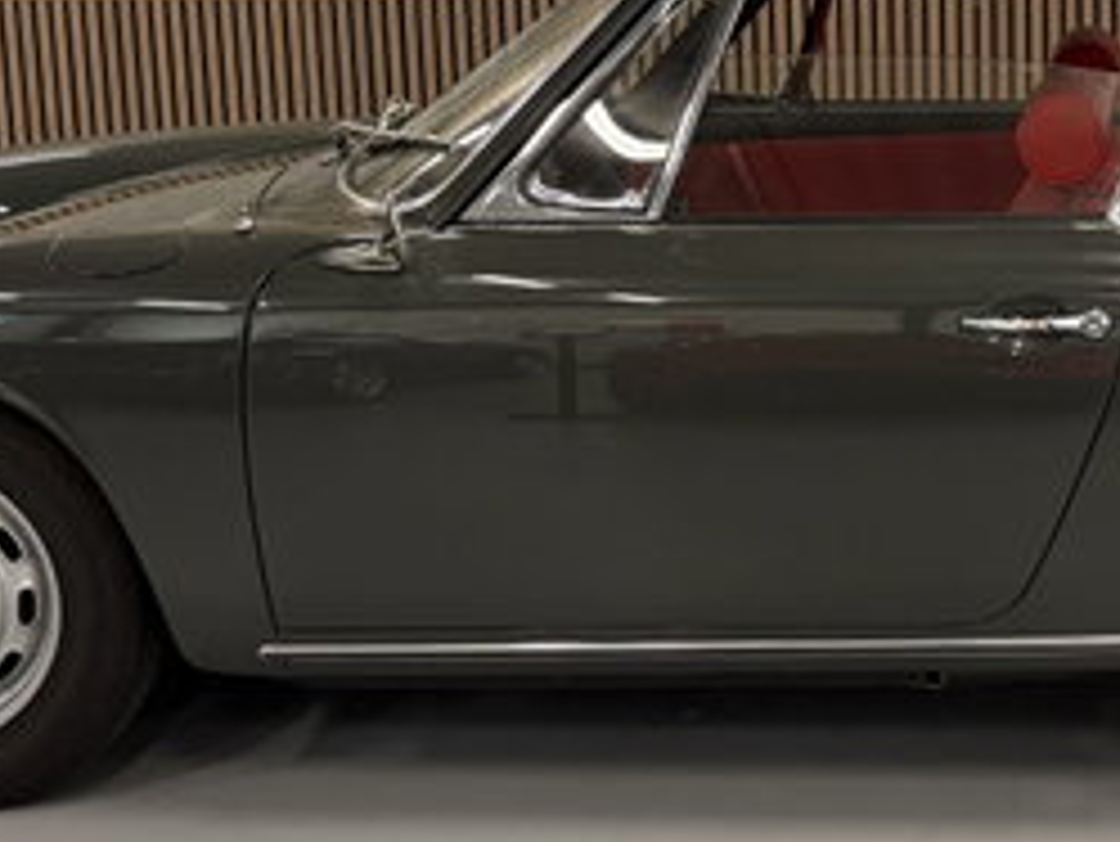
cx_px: 904
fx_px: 2395
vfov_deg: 19.8
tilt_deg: -10.0
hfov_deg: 25.8
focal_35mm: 74
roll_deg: +1.7
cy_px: 234
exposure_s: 1/50
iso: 160
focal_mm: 6.76
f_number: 1.78
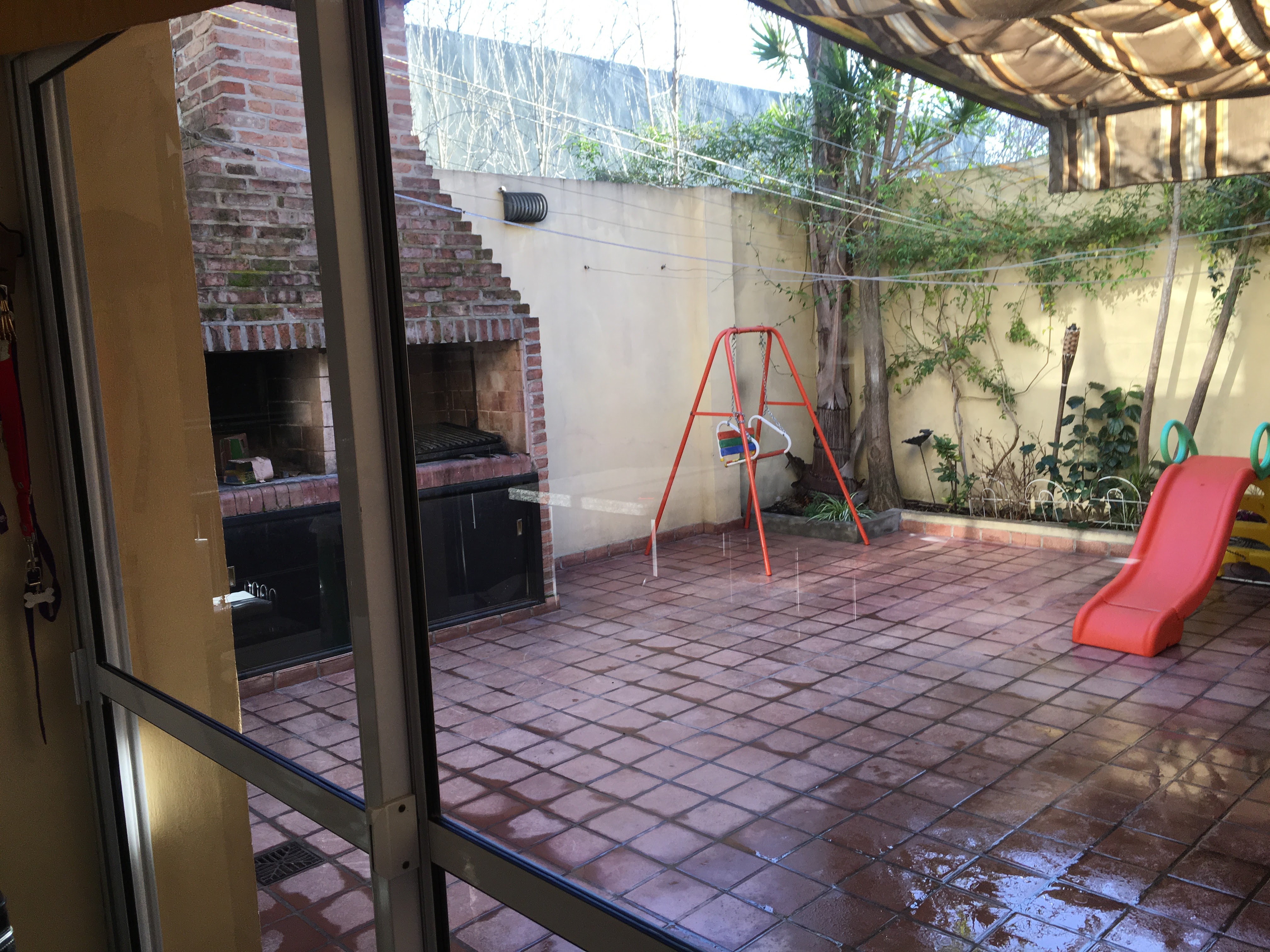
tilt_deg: -6.2
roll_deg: +1.0
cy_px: 476
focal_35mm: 29
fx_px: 1064
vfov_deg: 48.2
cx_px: 635
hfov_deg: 61.7
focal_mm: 4.15
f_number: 2.2
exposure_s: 1/100
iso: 40
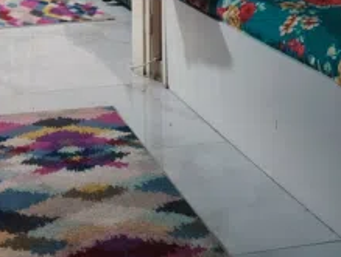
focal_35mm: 70
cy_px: -73
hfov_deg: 26.5
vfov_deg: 19.5
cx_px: 17
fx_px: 691
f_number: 1.75
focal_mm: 5.25
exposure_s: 1/20
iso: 1597
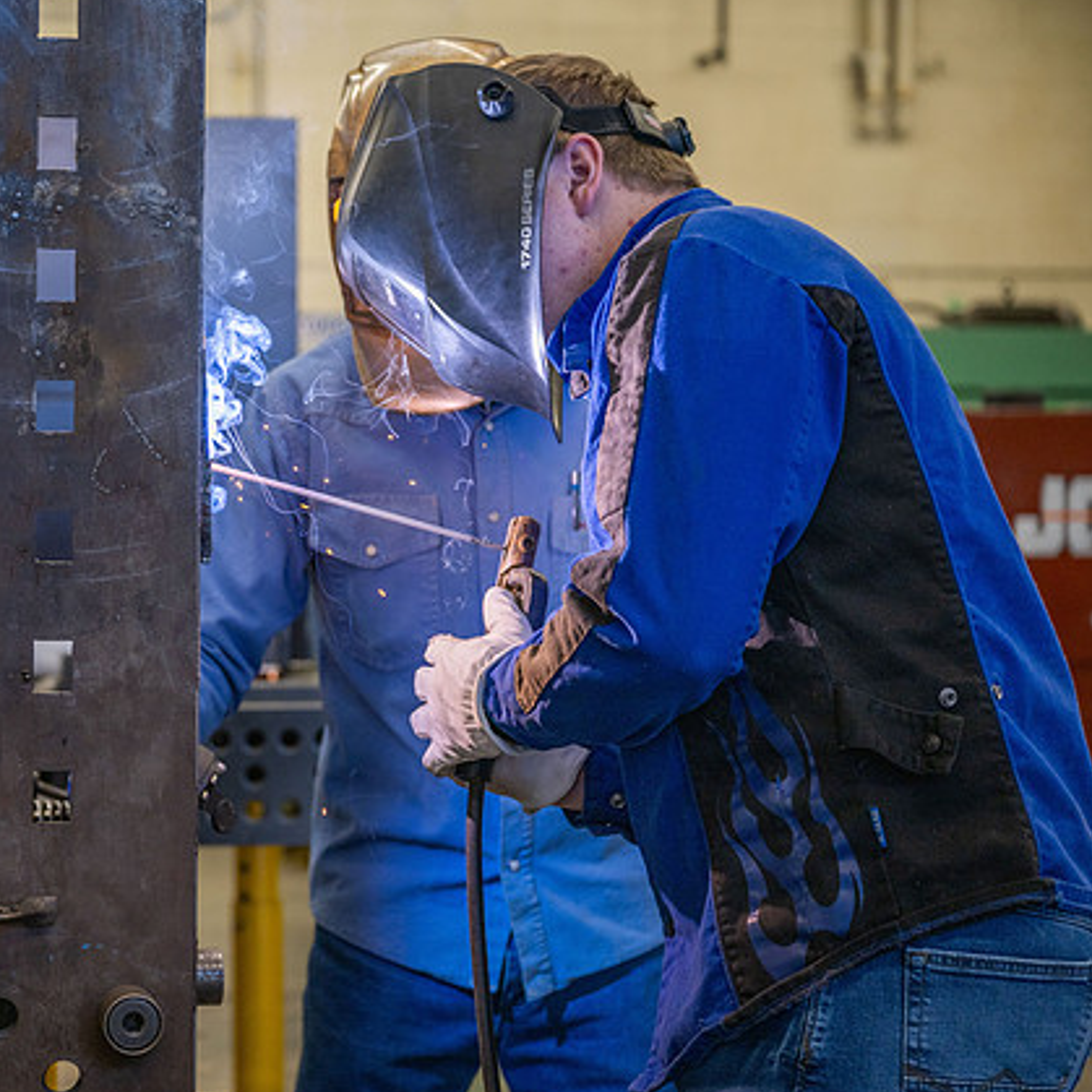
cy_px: 529
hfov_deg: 21.9
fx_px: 2784
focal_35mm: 78
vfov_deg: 22.2
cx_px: 215
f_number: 2.8
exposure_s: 1/400
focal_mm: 57
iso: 320
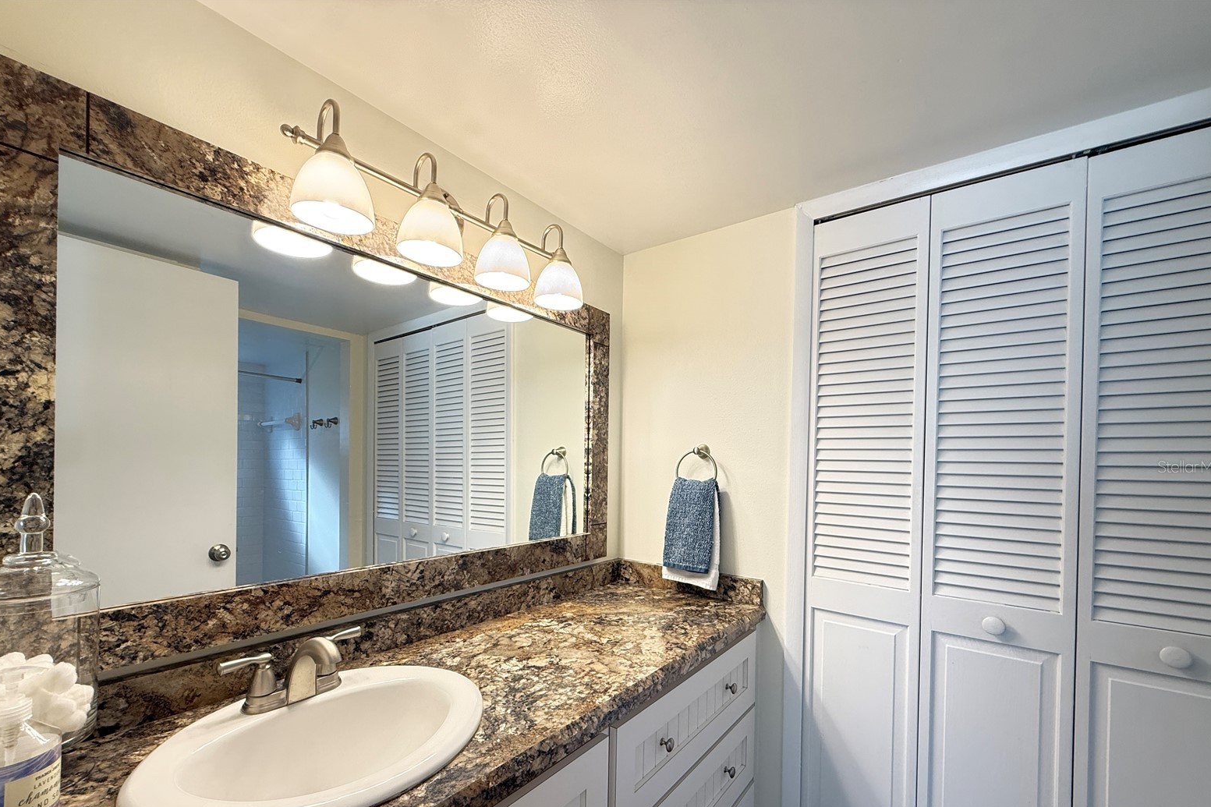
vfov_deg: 76.8
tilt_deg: +0.0
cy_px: 466
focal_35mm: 15
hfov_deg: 100.4
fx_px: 504
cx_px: 607
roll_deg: -1.0
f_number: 2.2
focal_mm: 2.22
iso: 160
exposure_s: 1/60
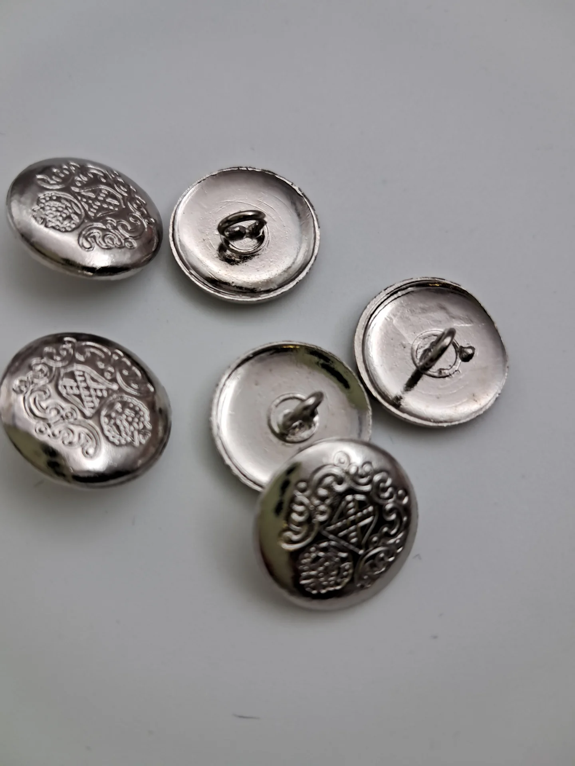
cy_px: 383
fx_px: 598
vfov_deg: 65.3
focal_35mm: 27
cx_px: 288
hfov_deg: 51.4
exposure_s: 1/100
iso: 50
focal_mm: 4
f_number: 1.8
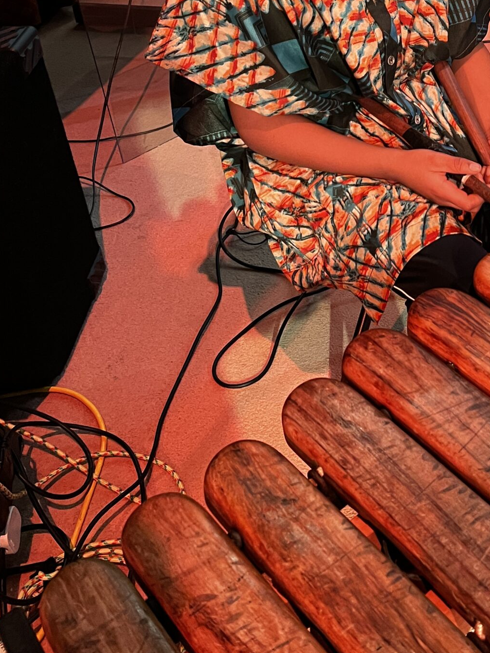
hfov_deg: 28.4
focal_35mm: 49
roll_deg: +3.3
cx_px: 451
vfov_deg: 36.6
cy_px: 70
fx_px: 925
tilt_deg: -28.9
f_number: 1.5
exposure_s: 1/60
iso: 400
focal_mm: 5.7
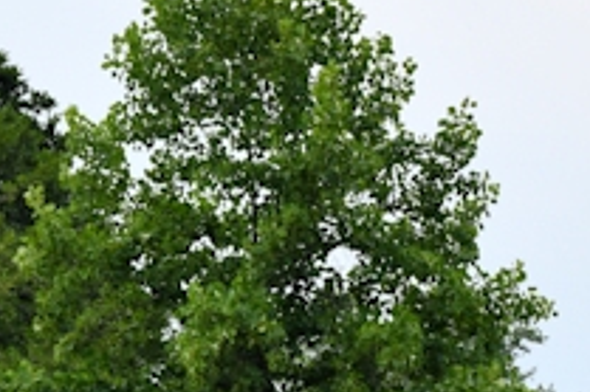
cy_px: 690
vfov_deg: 3.9
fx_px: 5650
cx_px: 263
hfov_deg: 6.0
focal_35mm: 345
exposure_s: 1/250
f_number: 8
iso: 140
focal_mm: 60
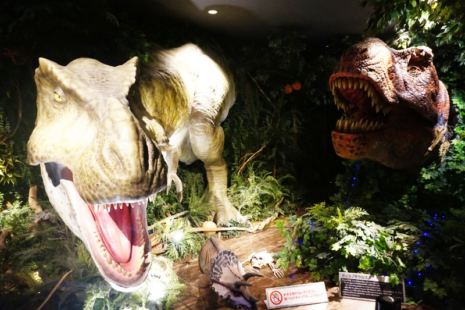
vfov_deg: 53.1
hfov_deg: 73.8
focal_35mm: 24
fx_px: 310
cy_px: 155
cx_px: 232
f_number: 4
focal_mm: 16
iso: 2500
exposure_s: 1/60
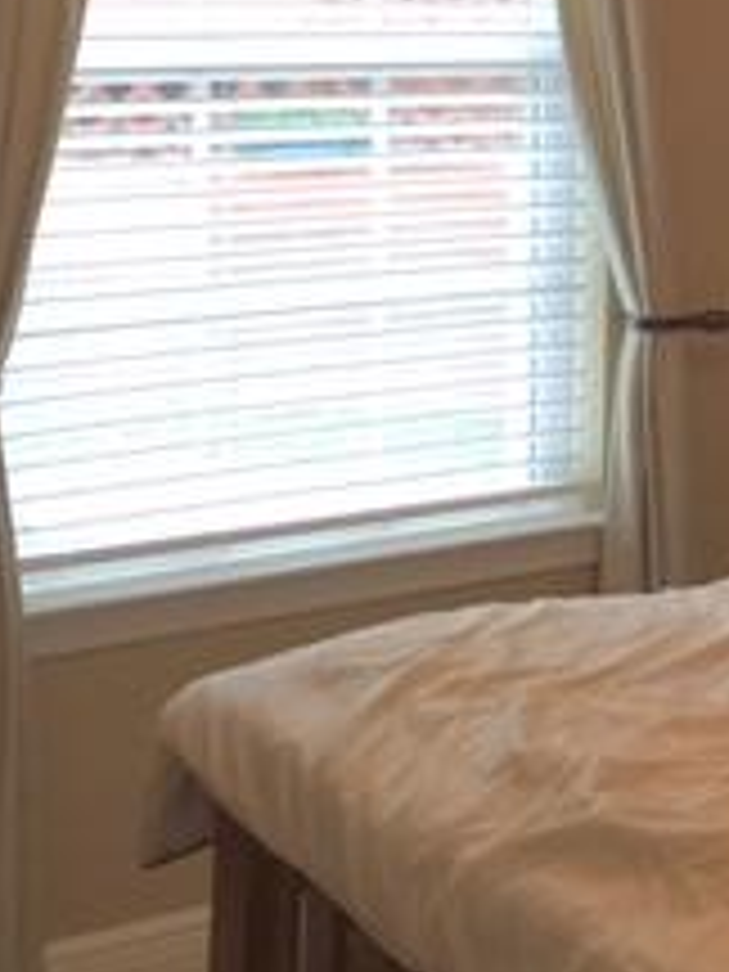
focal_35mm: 86
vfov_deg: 22.1
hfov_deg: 15.5
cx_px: 1174
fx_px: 2415
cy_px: 72
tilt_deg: -2.1
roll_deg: -0.7
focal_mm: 4.15
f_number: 2.2
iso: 25
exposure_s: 1/37
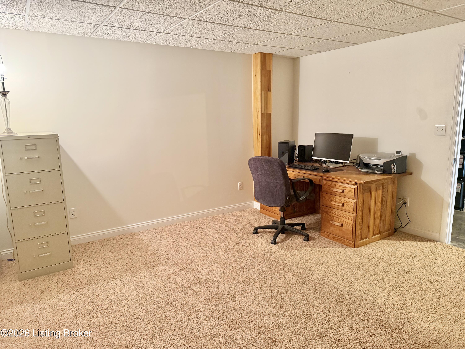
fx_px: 322
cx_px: 232
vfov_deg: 56.8
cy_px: 174
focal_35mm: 24
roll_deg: +2.2
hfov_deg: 71.6
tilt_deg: -10.6
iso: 400
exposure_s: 1/60
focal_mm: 6.76
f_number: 1.78
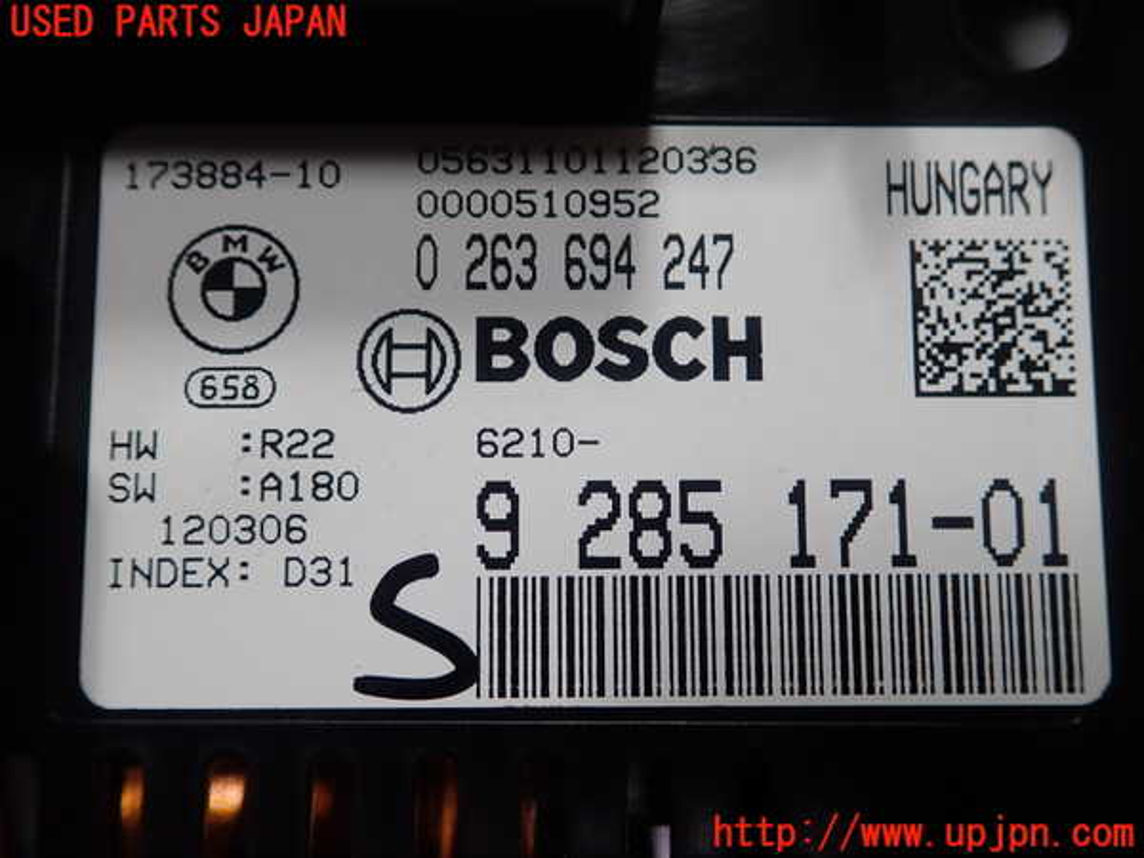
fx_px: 991
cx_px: 572
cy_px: 429
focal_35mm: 30
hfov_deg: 60.0
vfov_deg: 46.8
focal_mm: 5.5
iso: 160
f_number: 2.3
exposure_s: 1/125
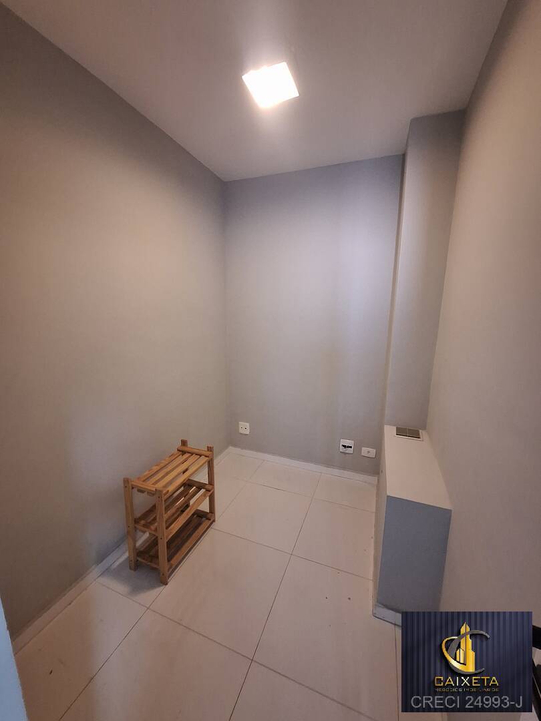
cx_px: 270
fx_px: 271
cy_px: 360
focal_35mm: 13
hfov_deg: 89.9
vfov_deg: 106.2
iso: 400
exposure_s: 1/20
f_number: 2.2
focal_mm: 1.74
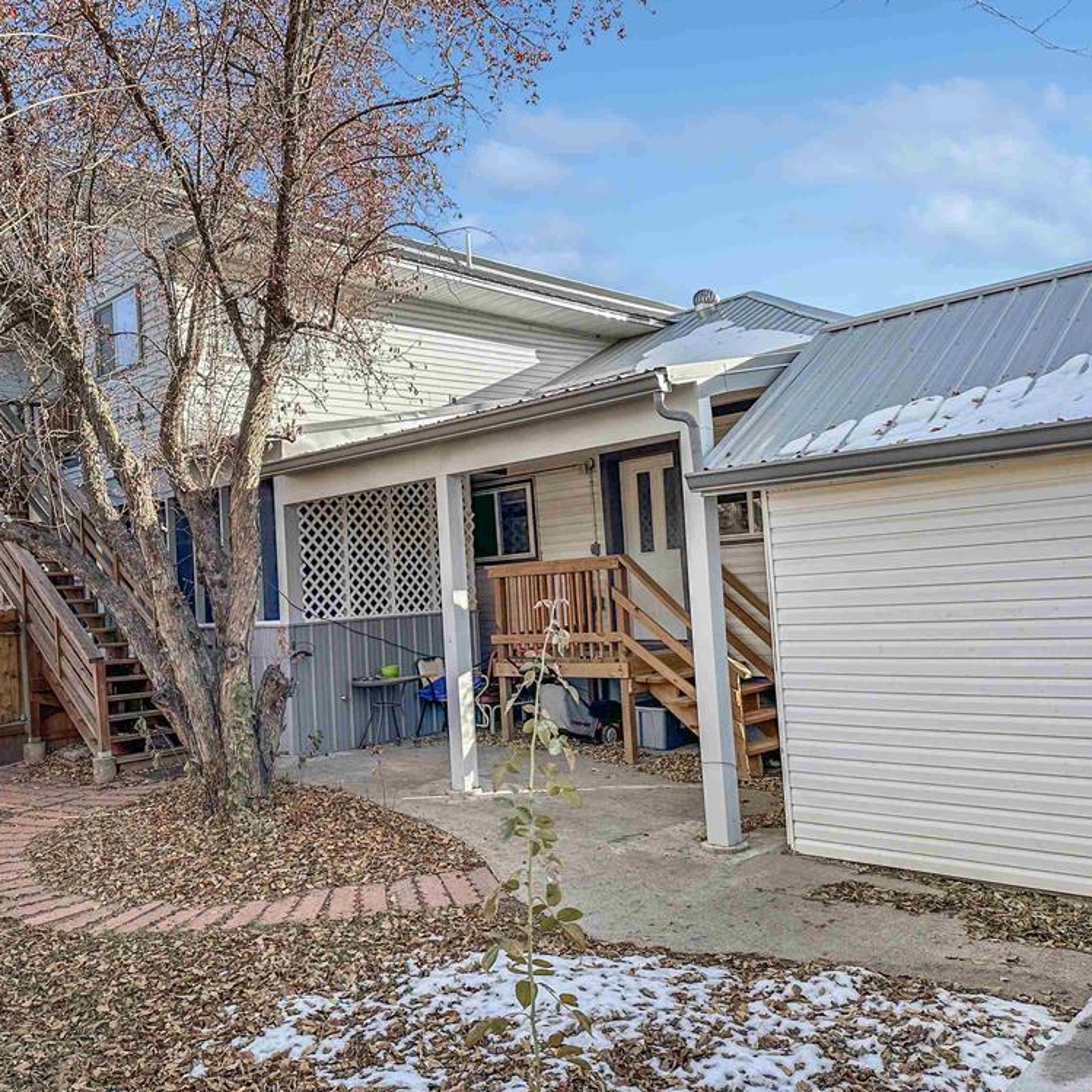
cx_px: 487
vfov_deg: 55.6
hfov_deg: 55.5
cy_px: 538
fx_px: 1035
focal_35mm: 29
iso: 80
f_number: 1.78
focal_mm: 6.86
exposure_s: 1/1183
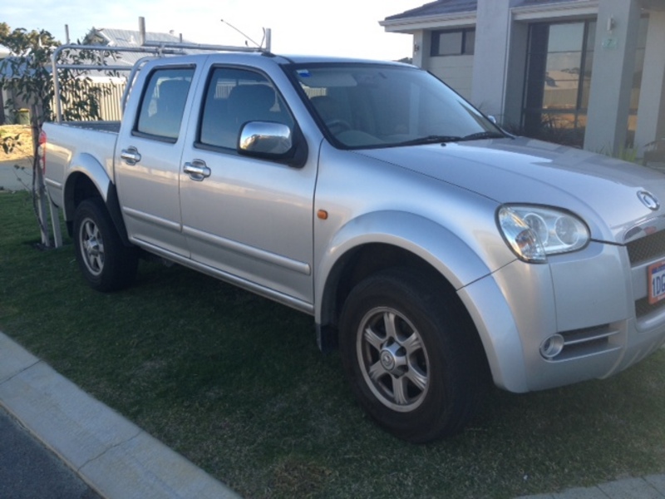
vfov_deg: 40.7
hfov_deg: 52.6
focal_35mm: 35
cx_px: 332
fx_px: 672
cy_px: 250
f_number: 2.4
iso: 64
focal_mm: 4.28
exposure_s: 1/349
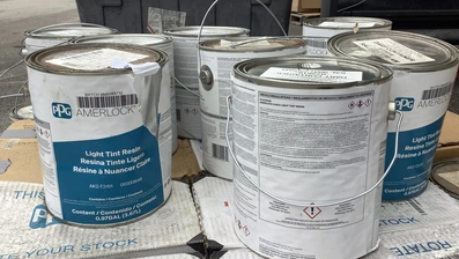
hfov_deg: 58.0
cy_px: 120
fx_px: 414
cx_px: 230
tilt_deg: -17.4
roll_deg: -0.2
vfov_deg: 34.7
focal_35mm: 34
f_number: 2.4
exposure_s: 1/184
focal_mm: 3.3
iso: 25
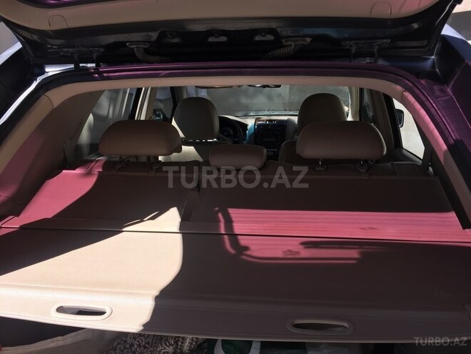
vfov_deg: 48.2
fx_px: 395
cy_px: 177
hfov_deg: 61.7
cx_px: 236
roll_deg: -0.8
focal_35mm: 29
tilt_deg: -15.1
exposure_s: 1/476
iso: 32
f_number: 2.2
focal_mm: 4.15
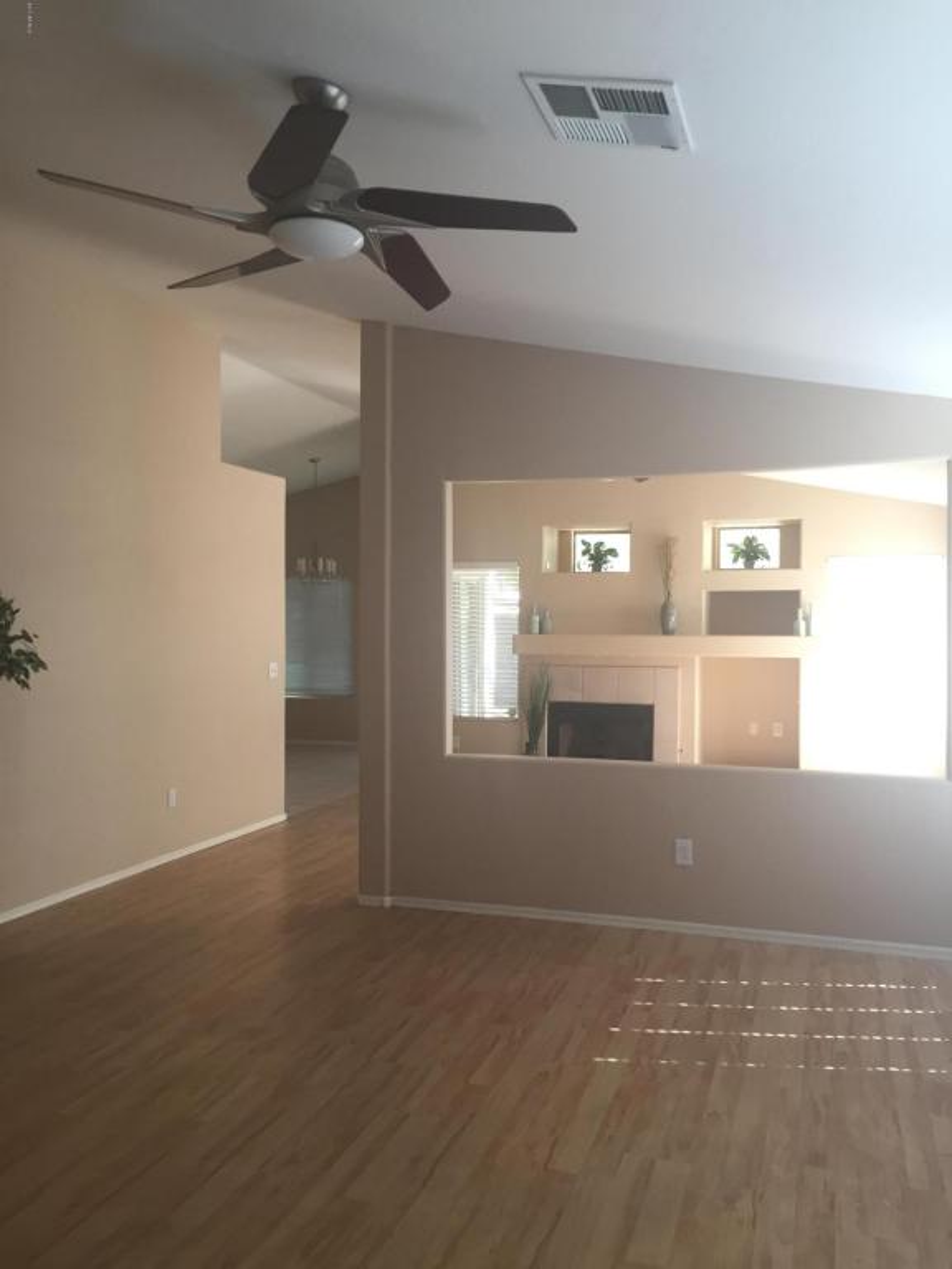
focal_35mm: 29
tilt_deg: -0.9
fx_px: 1063
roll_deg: -0.9
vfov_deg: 61.7
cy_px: 634
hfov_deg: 48.2
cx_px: 476
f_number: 2.2
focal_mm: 4.15
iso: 64
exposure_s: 1/30
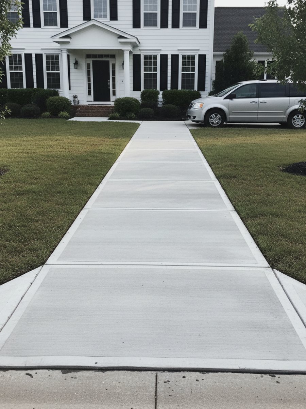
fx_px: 271
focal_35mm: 23
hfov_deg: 58.9
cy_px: 204
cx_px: 153
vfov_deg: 73.9
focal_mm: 6.4
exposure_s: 1/1426
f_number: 1.8
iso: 1309
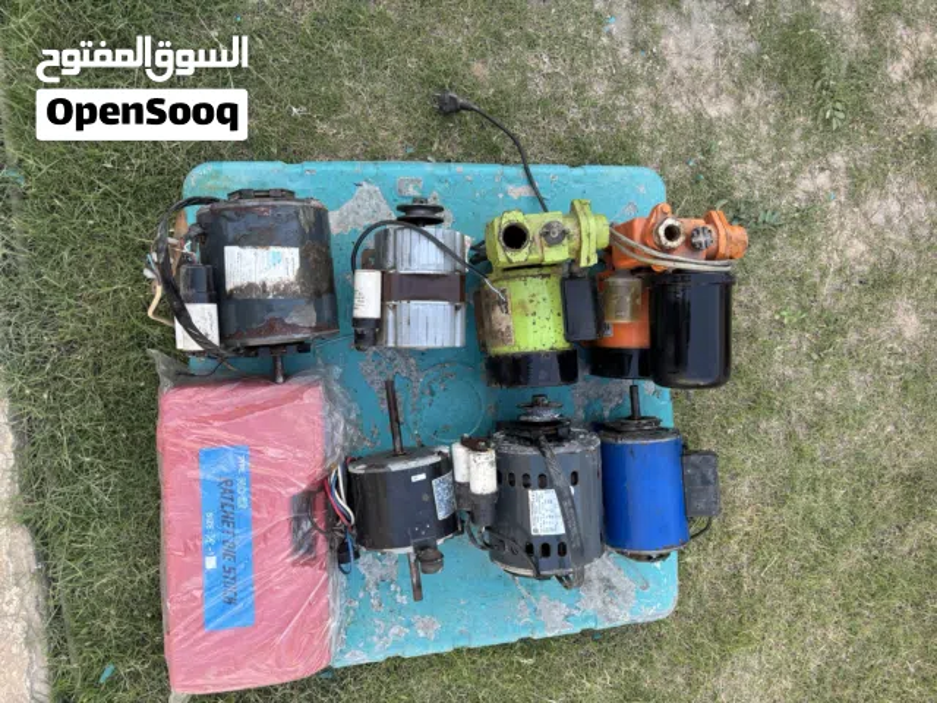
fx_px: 704
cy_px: 352
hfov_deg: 67.3
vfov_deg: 53.1
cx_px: 468
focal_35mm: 26
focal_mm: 5.96
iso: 40
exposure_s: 1/257
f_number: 1.6
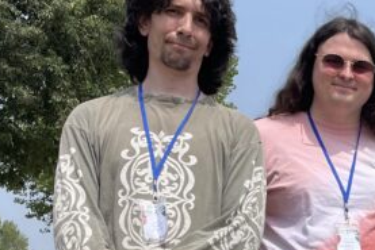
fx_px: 1042
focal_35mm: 100
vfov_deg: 13.2
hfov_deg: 19.2
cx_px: 455
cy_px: 335
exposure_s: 1/3731
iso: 32
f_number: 1.6
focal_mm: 4.2
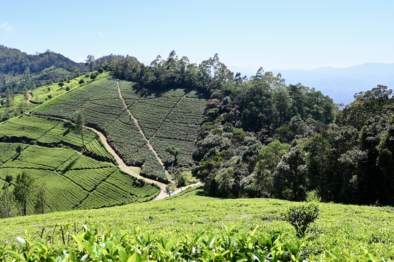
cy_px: 131
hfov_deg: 59.5
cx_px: 197
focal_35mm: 32
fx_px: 345
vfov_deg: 41.7
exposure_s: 1/250
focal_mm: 21
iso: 100
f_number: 5.6
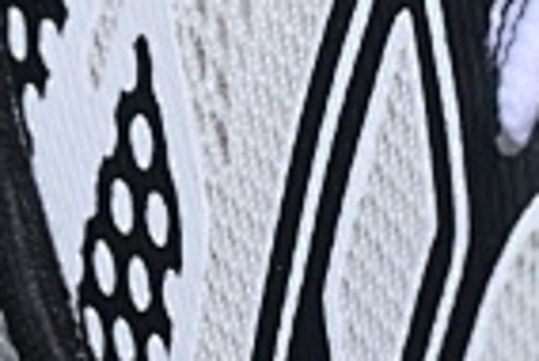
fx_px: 8528
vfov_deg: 2.4
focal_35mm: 569
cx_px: 820
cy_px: -806
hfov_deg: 3.6
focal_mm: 50
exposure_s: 1/80
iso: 160
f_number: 7.1
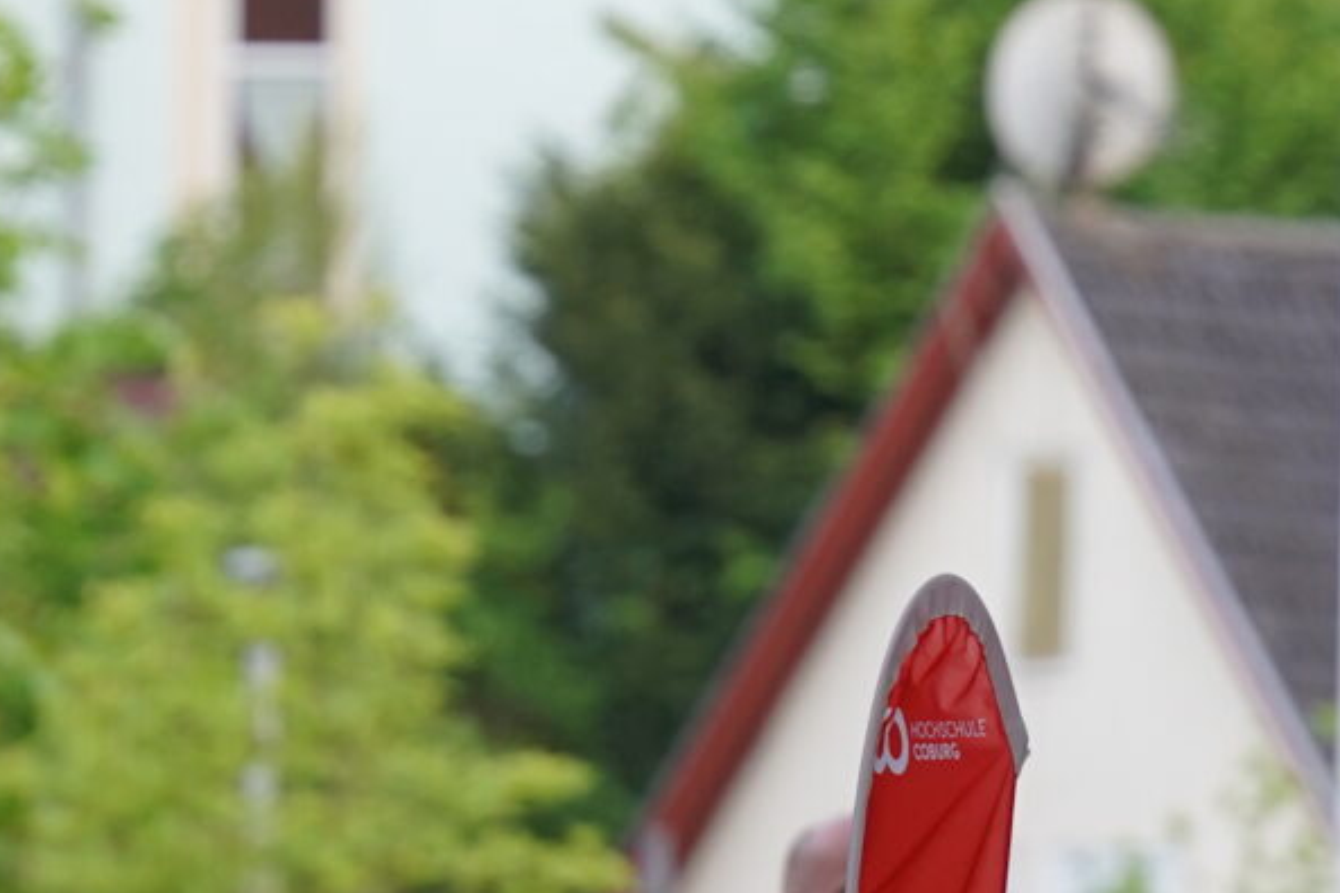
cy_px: 1362
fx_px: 26679
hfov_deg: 2.9
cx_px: 913
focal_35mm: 717
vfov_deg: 1.9
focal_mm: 166
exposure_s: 1/200
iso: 1000
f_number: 4
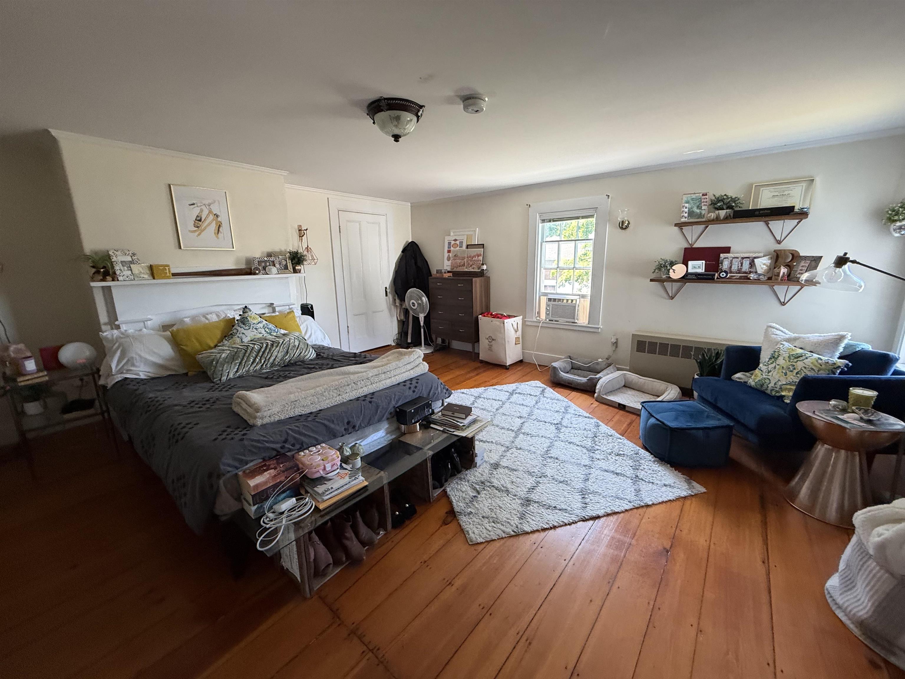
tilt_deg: -12.1
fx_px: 366
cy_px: 340
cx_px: 452
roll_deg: +0.9
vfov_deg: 85.7
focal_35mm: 14
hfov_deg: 102.1
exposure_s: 1/83
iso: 320
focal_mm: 2.22
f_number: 2.2
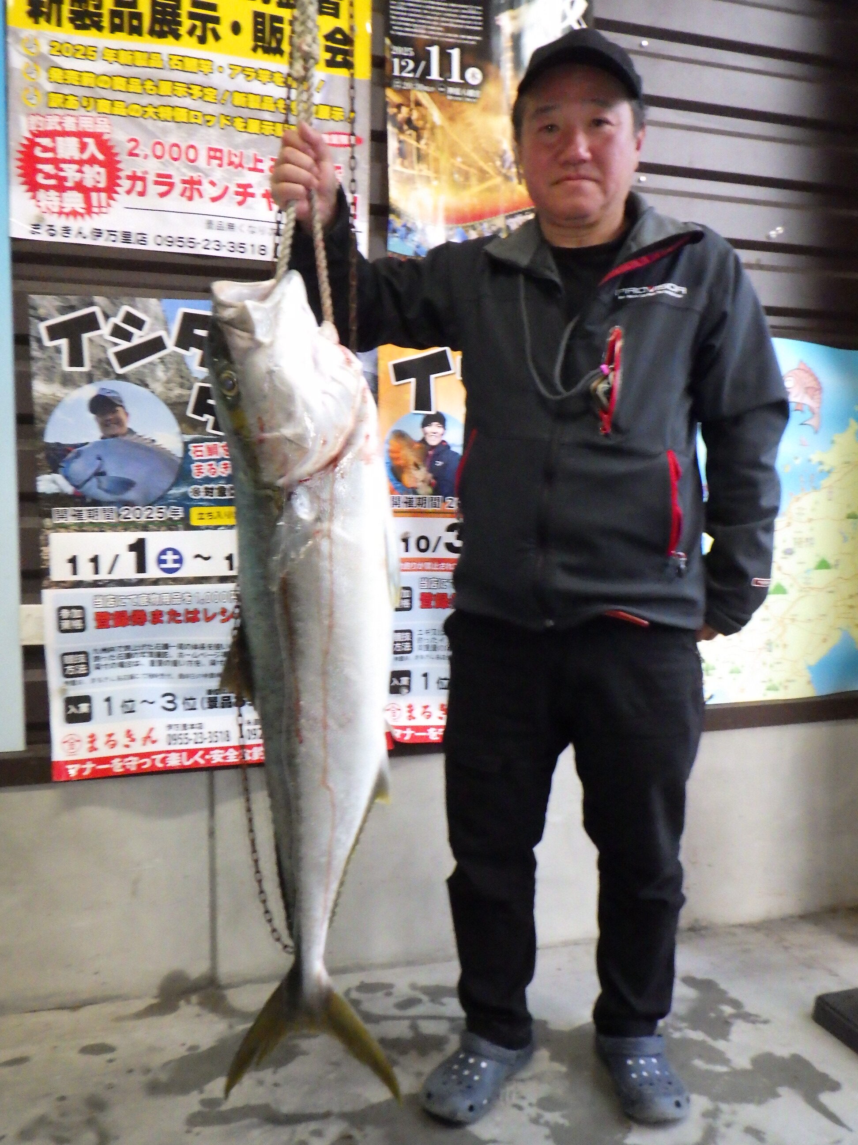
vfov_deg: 63.4
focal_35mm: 28
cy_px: 572
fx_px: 925
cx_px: 429
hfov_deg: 49.7
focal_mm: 5
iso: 1600
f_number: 3.5
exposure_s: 1/45
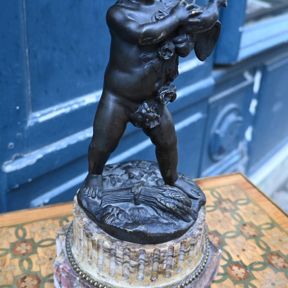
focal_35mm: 41
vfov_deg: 40.5
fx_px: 389
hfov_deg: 40.6
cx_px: 144
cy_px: 118
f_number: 3.5
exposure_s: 1/160
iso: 400
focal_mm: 21.5
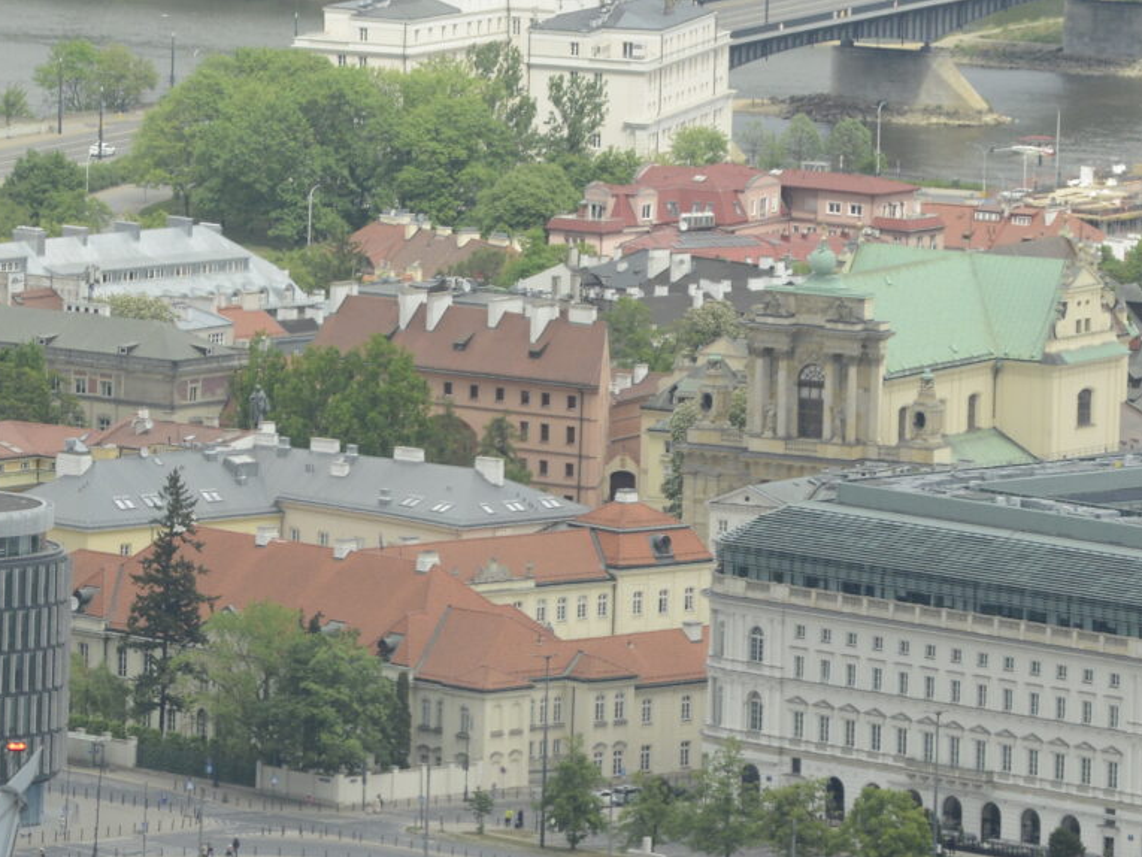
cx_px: 554
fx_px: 21249
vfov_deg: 2.3
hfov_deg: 3.1
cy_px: 80
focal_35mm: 644
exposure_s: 1/1600
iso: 800
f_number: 5.6
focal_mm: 200
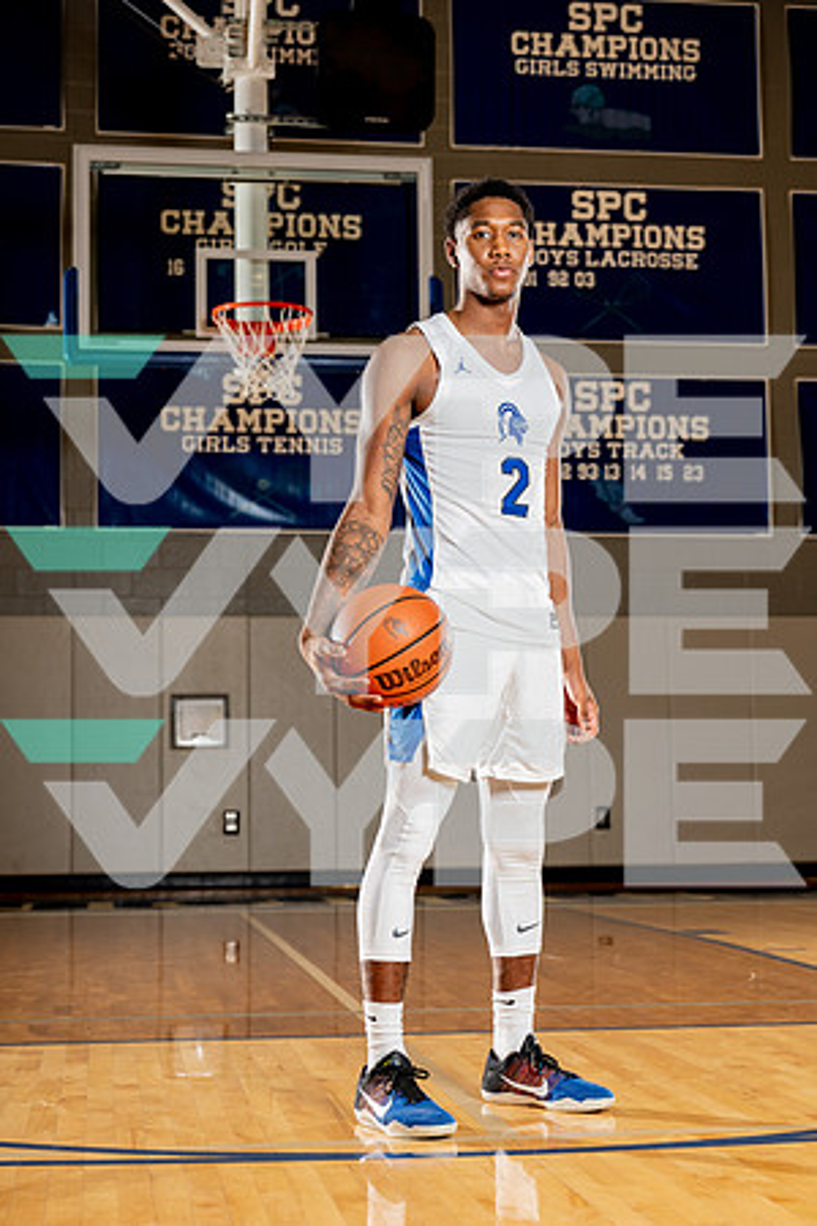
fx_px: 1974
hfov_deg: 23.4
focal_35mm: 58
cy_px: 613
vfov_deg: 34.5
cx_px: 408
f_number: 4
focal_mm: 58
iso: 250
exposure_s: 1/250
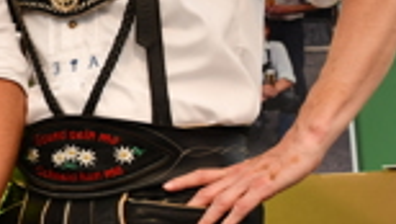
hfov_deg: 11.1
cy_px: 66
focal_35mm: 183
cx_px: -280
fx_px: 1924
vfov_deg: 6.7
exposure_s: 1/250
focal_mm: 32
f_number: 4
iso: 400
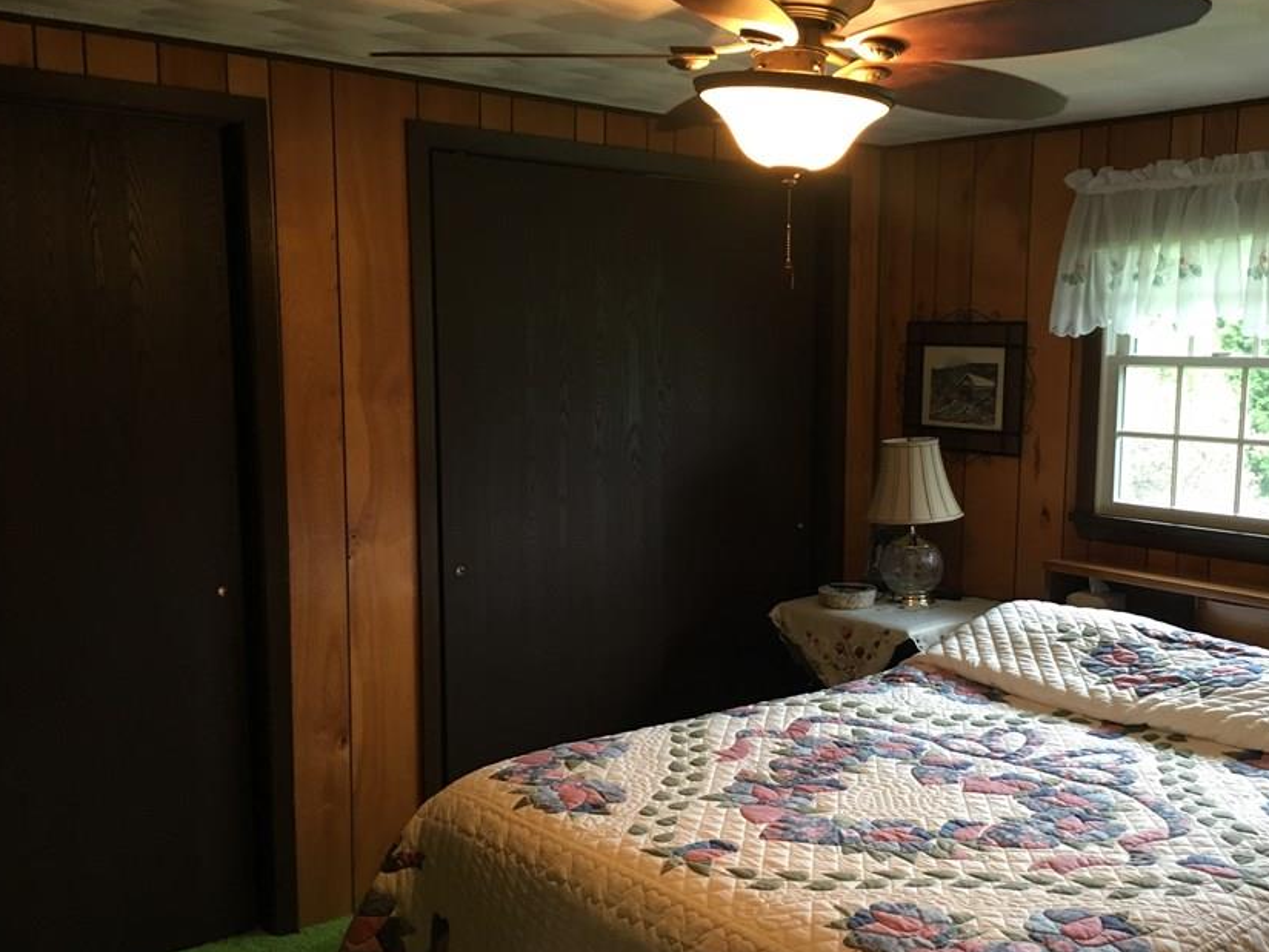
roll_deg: -0.8
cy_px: 523
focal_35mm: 36
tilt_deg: -6.7
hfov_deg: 51.0
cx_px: 769
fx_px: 1320
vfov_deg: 39.6
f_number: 2.2
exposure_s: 1/30
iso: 100
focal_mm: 4.15
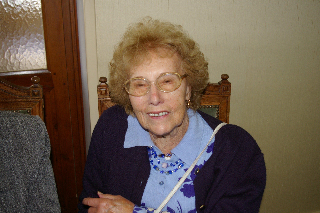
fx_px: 373
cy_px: 106
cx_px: 160
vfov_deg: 31.8
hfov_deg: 46.4
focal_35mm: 42
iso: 400
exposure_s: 1/45
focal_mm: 28
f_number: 4.5
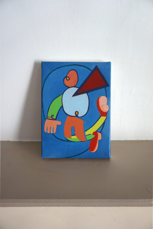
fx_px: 153
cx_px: 76
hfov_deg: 53.1
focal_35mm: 24
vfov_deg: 73.8
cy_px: 114
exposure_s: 1/30
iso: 125
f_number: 3.5
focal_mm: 16
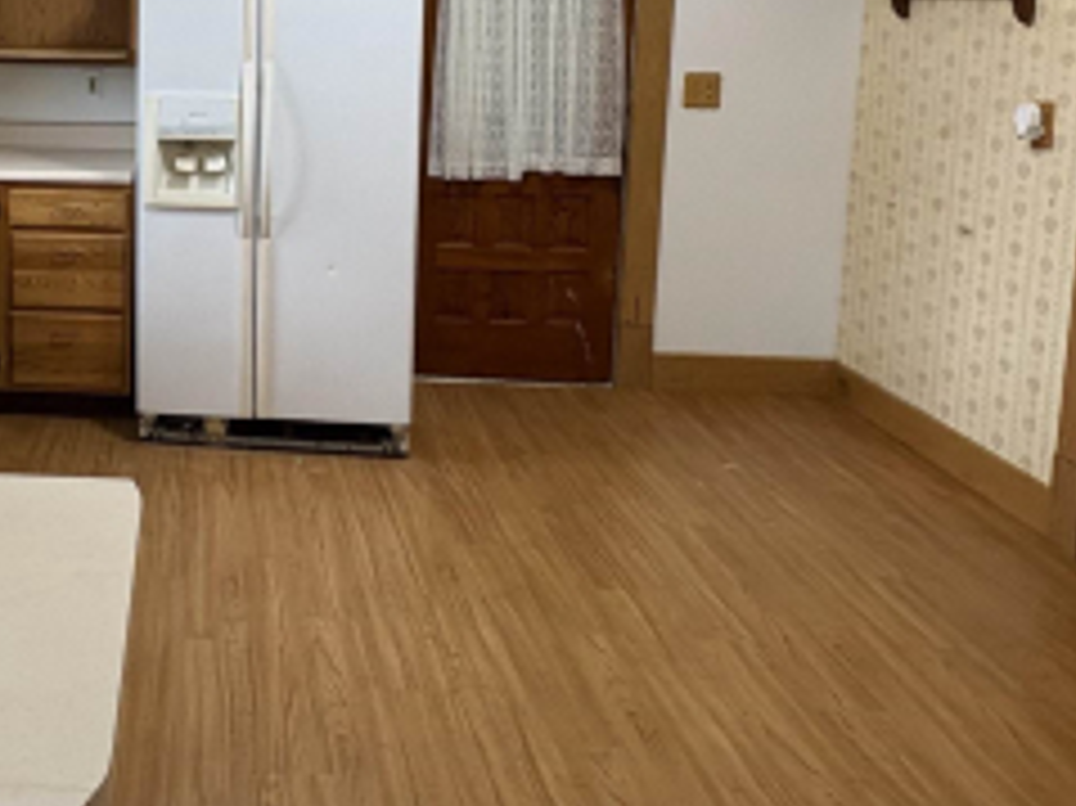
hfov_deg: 43.4
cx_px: 92
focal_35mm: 39
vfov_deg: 35.0
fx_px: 1212
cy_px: 108
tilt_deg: -6.1
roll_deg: -1.3
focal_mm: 2.22
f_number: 2.2
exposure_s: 1/60
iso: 250
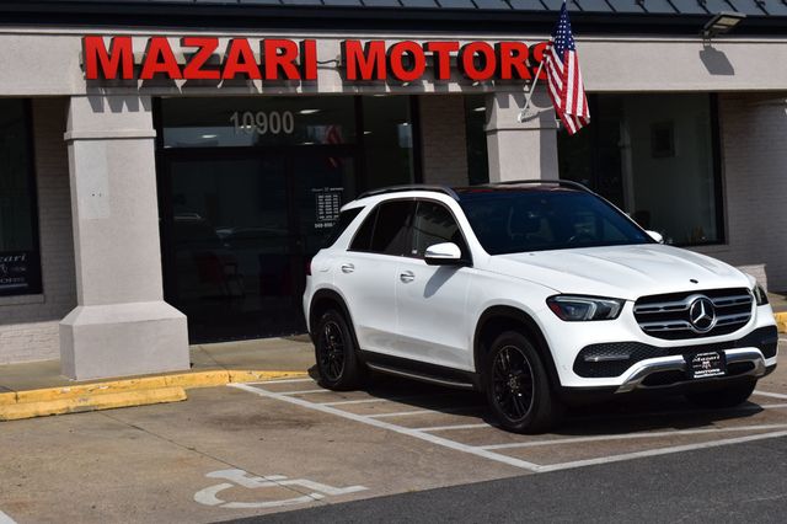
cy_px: 262
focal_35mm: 60
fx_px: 1311
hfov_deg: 33.4
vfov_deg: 22.6
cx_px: 394
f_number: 11
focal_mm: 40
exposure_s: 1/640
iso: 200
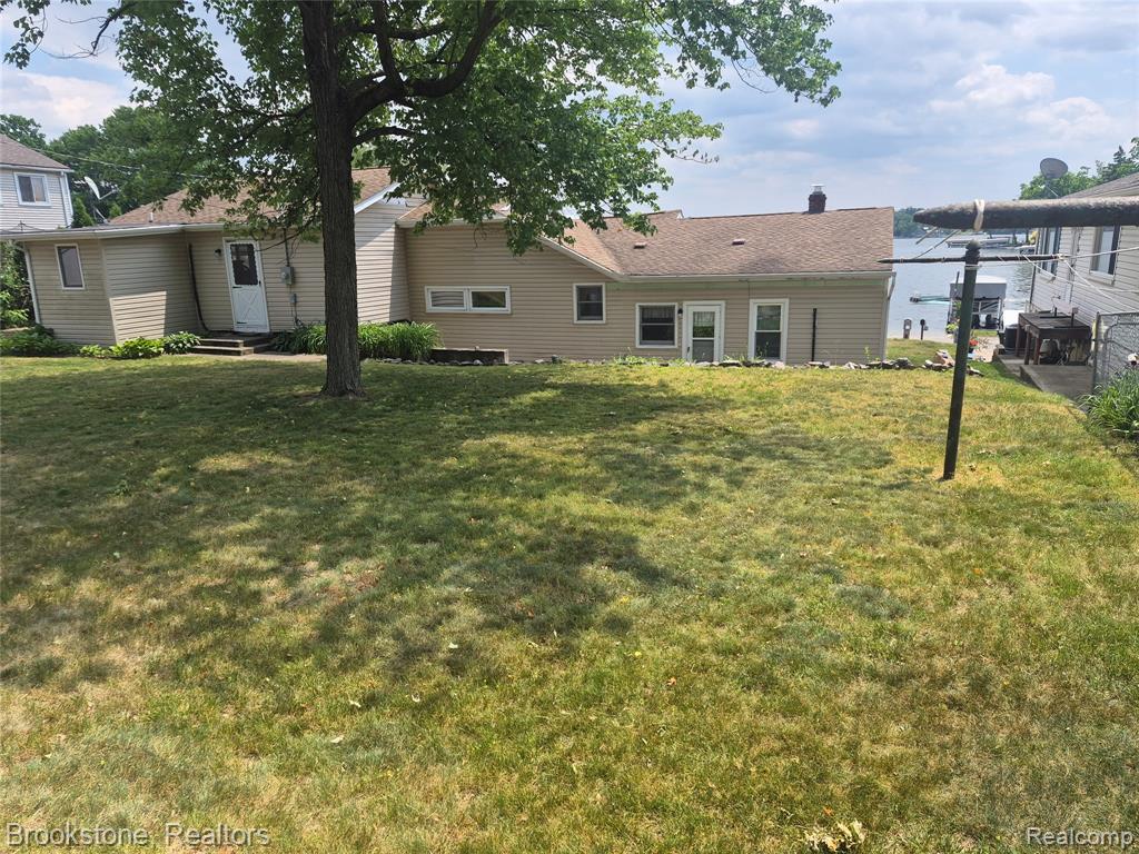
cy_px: 427
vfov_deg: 58.9
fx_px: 757
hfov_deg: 73.9
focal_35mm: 23
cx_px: 570
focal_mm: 5.4
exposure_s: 1/4048
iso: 80
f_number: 1.8
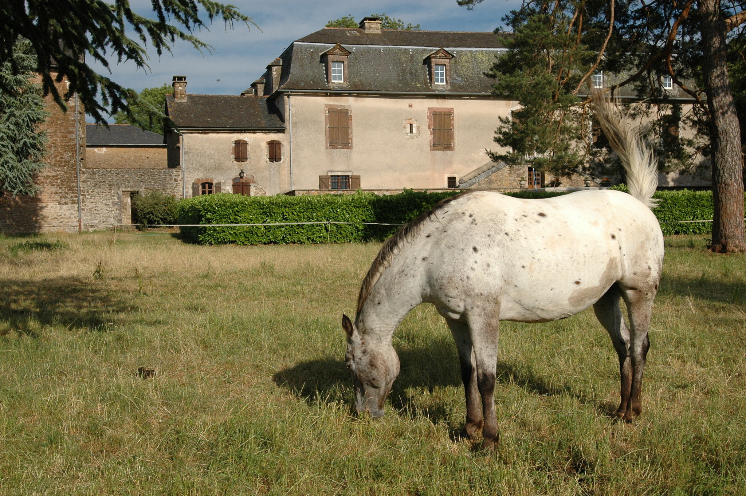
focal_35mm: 39
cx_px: 373
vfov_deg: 34.2
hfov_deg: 49.6
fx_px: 807
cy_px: 248
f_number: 8
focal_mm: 26
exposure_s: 1/640
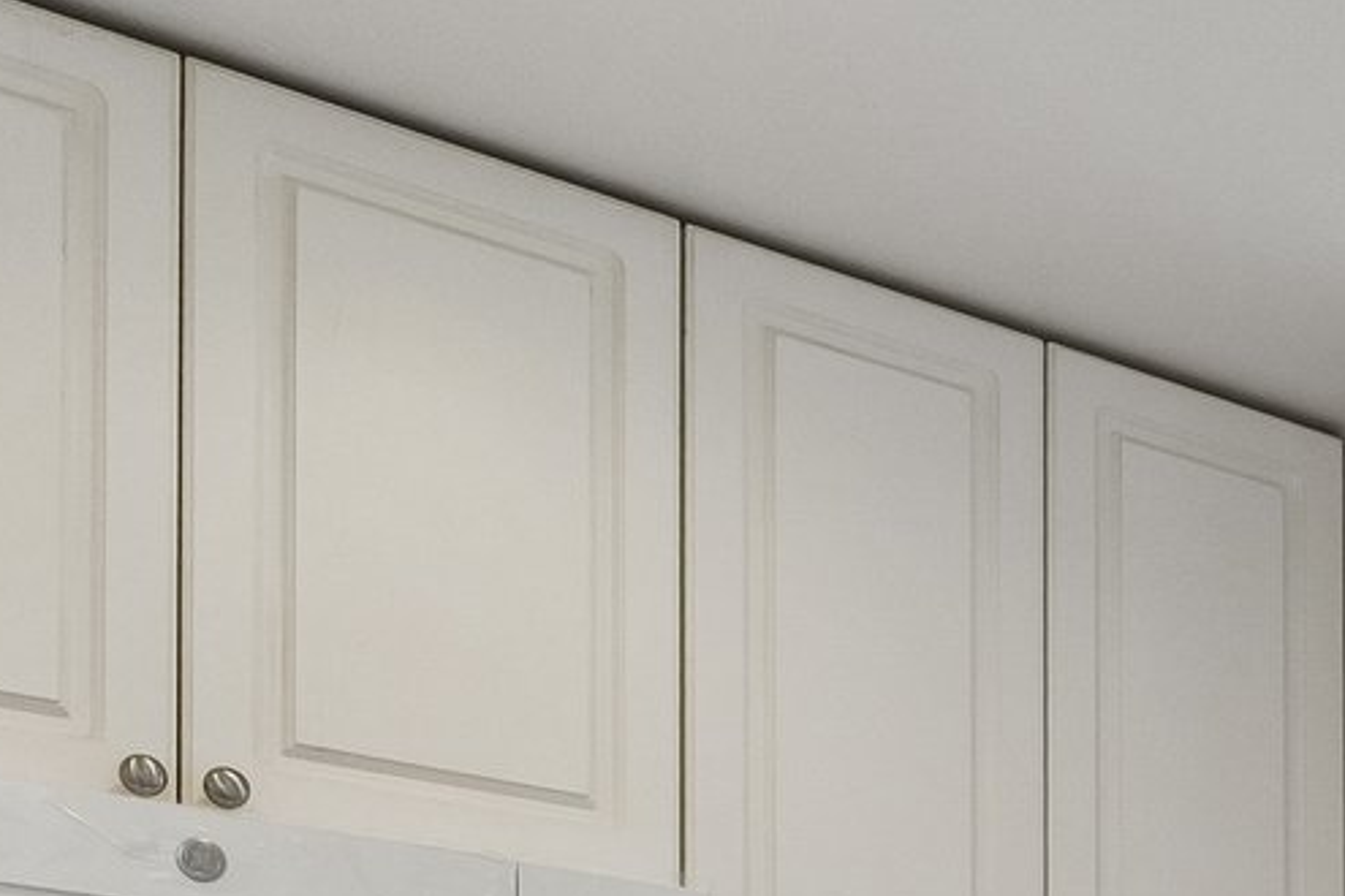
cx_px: 1611
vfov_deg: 18.3
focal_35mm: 62
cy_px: 1506
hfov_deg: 28.3
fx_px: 2316
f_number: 9
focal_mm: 10
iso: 400
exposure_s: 1/30
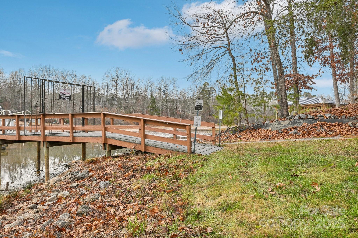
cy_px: 119
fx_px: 268
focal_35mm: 27
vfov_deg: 47.9
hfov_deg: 67.4
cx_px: 179
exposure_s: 1/60
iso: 64
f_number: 8
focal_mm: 18
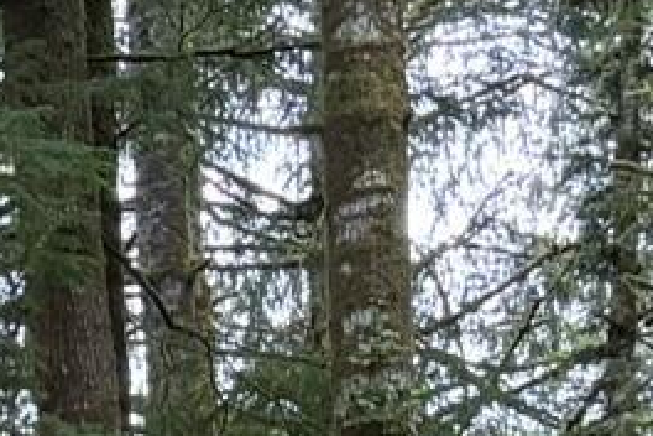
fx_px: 3809
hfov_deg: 8.7
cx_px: -1004
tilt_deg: +6.2
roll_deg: +1.4
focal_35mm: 210
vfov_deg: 5.8
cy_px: 1578
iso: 250
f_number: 1.6
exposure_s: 1/60
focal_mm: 5.96
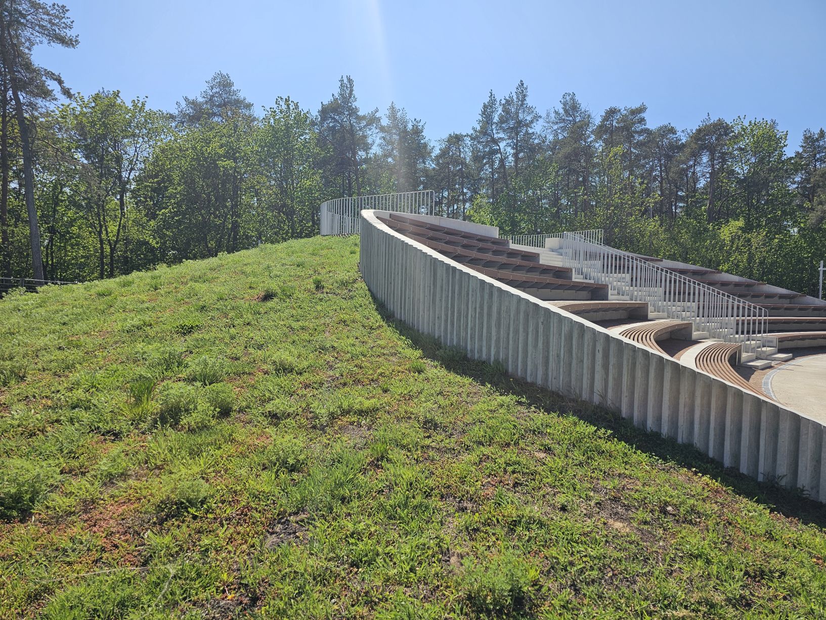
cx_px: 413
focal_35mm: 23
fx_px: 549
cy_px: 310
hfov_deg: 73.9
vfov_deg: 58.9
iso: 16
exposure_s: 1/1402
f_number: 1.7
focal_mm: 6.3
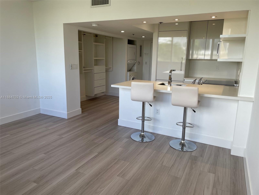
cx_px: 130
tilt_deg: -10.9
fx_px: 195
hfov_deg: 67.3
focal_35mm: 26
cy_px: 98
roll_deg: -1.5
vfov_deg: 53.1
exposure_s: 1/120
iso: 40
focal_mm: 4.2
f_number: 1.6
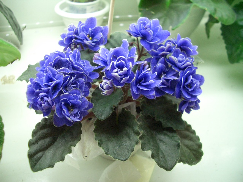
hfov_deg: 52.6
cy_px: 91
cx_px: 122
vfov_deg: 40.7
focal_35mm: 35
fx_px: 246
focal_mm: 5.8
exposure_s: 1/80
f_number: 2.6
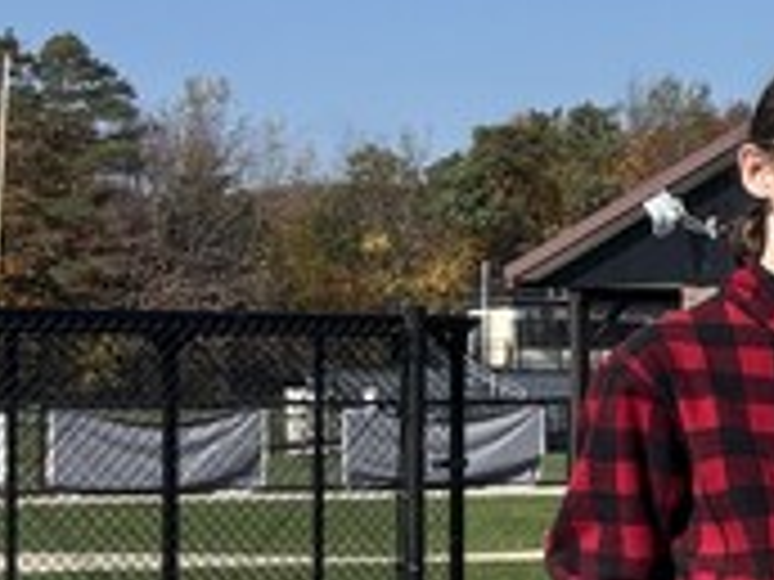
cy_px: 382
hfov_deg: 10.1
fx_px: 3466
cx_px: 2182
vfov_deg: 9.6
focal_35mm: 155
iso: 50
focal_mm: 5.96
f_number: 1.6
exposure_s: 1/3311
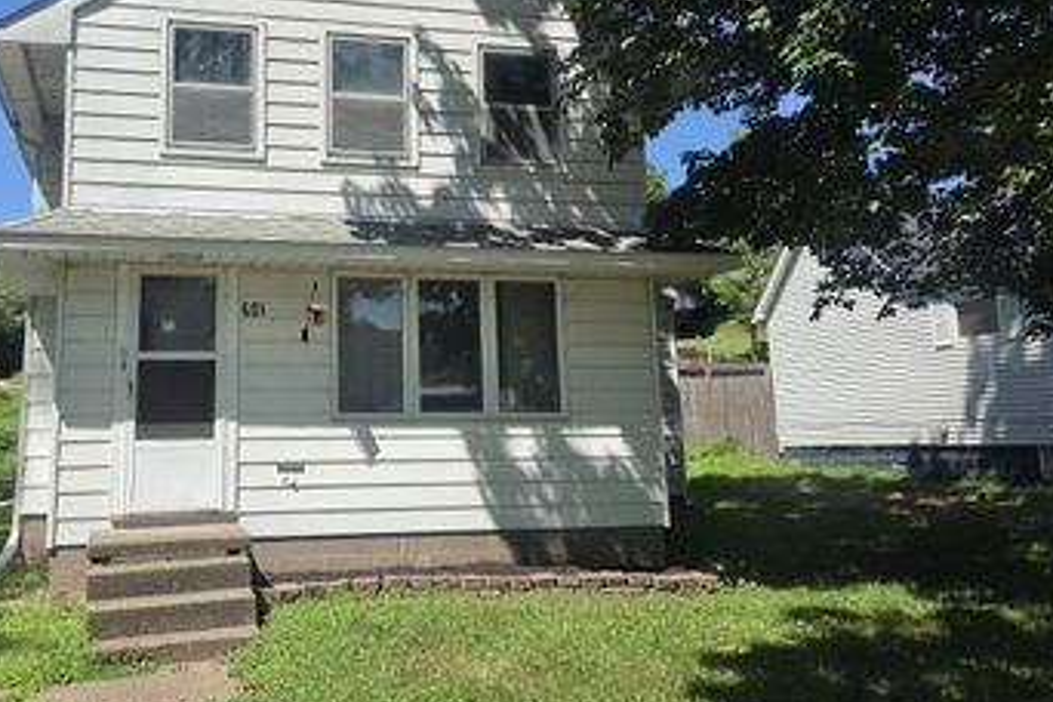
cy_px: 263
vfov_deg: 37.6
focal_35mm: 35
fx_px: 1024
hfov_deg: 53.4
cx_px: 354
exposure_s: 1/3291
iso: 80
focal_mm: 5.4
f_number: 1.8
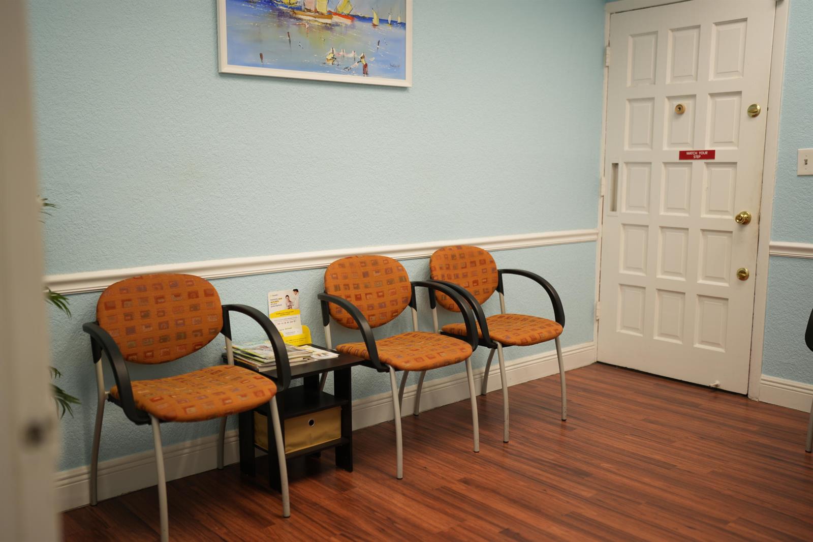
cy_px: 271
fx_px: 790
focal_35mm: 35
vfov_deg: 37.8
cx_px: 406
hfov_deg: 54.4
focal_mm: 35
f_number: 1.4
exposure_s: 1/125
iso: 100
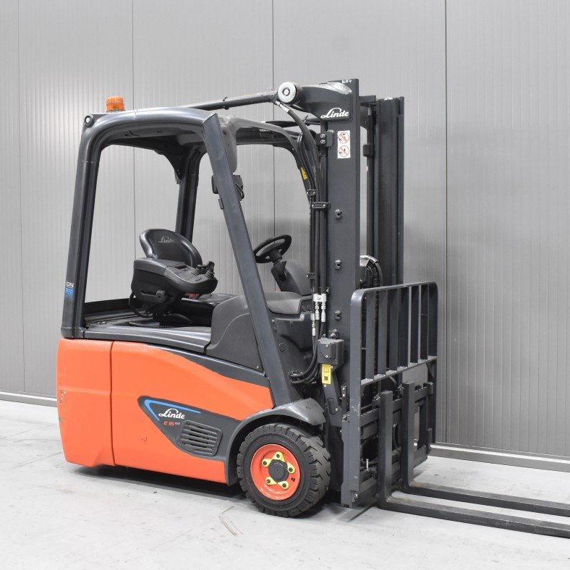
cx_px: 271
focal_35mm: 45
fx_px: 832
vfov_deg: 37.8
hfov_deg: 37.8
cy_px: 284
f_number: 5.6
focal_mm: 23
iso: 1600
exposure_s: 1/20
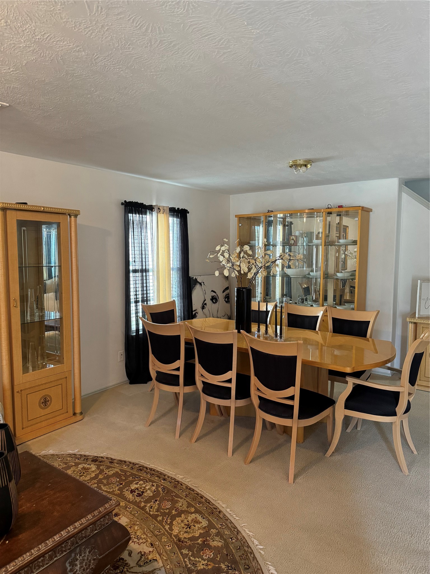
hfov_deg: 56.8
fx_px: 398
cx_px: 215
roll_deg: -0.7
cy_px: 287
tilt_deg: -5.2
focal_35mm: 24
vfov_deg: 71.6
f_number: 1.78
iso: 500
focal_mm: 6.76
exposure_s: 1/60
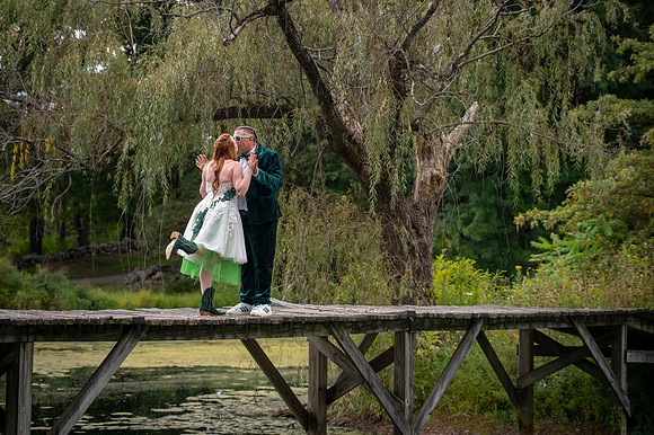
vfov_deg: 13.9
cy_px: 218
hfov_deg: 20.7
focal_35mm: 98
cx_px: 327
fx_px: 1787
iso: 50
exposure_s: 1/125
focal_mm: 92
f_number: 3.2
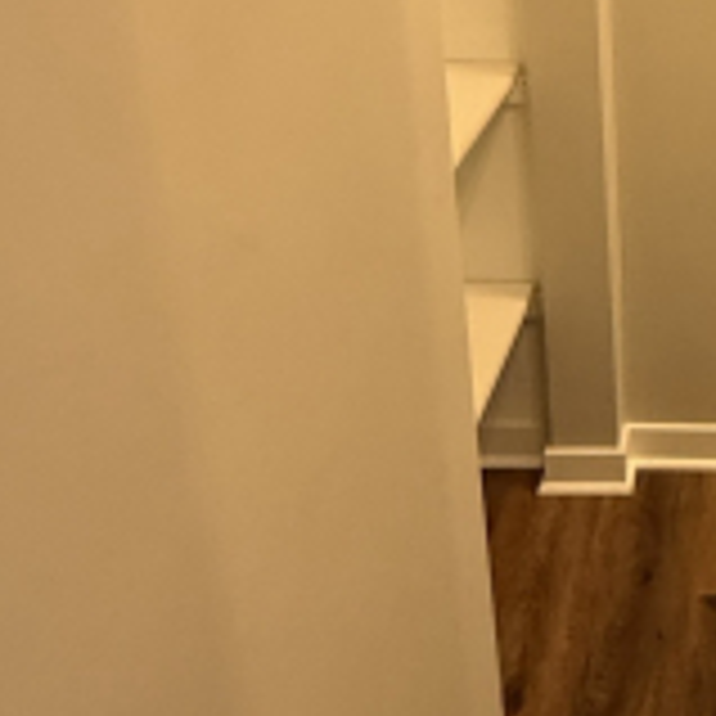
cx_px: 820
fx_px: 1217
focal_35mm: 52
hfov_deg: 29.1
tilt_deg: -18.4
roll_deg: -2.6
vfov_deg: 31.7
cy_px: 115
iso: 400
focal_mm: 2.22
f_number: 2.2
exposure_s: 1/60
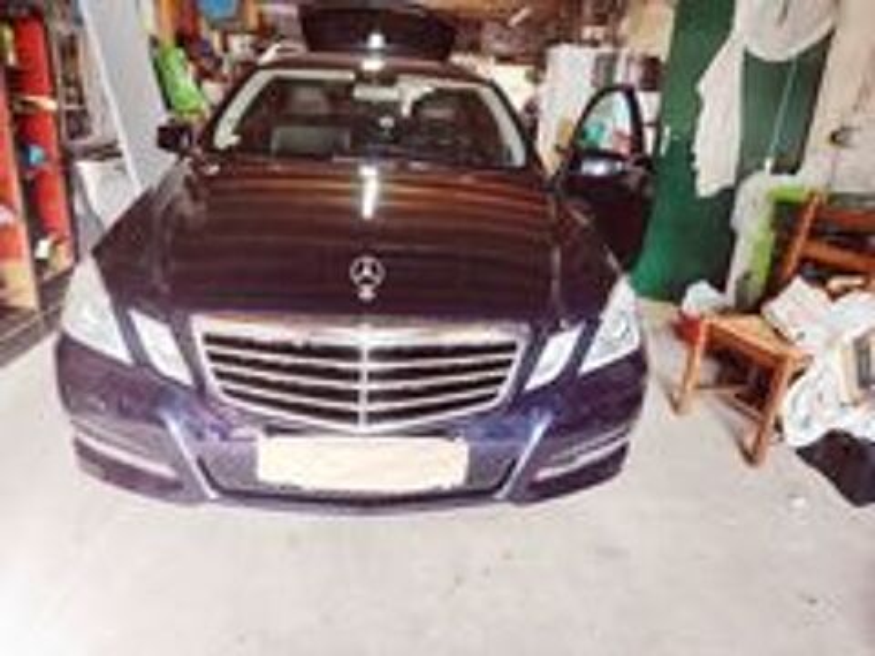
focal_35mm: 24
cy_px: 328
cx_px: 438
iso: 588
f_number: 1.75
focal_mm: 5.25
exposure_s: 1/33.3
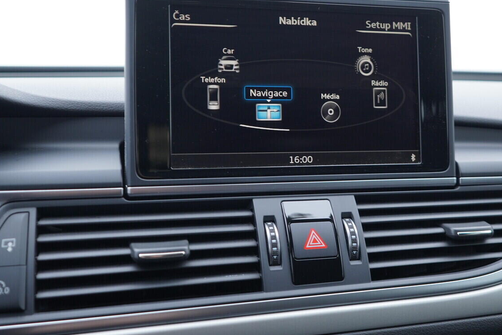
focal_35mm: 46
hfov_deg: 42.7
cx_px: 280
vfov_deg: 29.1
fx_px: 641
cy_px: 129
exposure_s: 1/40
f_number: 2.8
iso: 200
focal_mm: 24
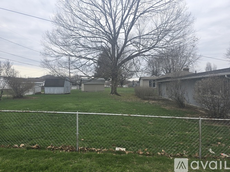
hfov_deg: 73.9
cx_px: 115
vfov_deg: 58.9
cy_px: 86
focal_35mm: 23
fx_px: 153
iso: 12
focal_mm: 6.3
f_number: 1.7
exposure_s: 1/383
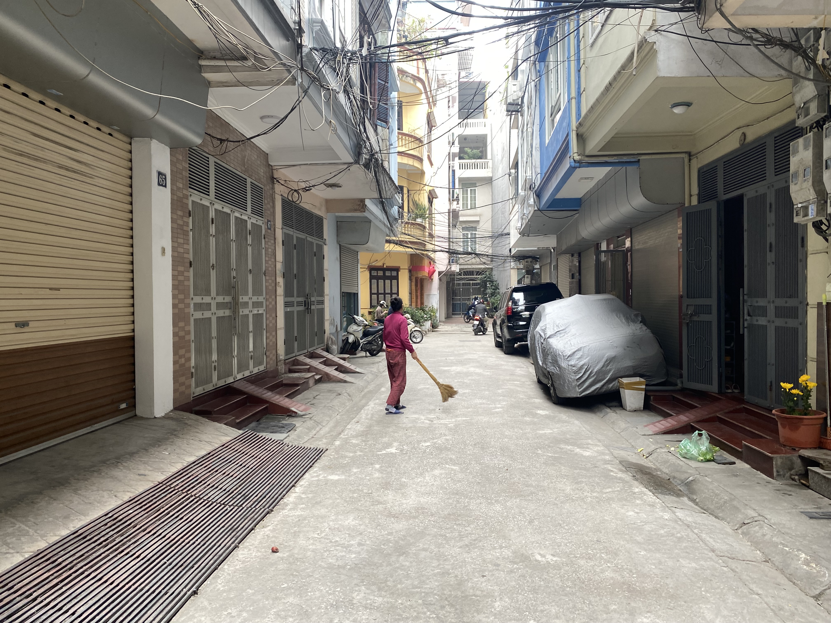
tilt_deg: -1.4
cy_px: 312
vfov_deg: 53.1
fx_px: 624
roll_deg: +1.1
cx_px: 416
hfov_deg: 67.3
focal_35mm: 26
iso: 80
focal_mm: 4.25
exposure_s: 1/121
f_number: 1.8
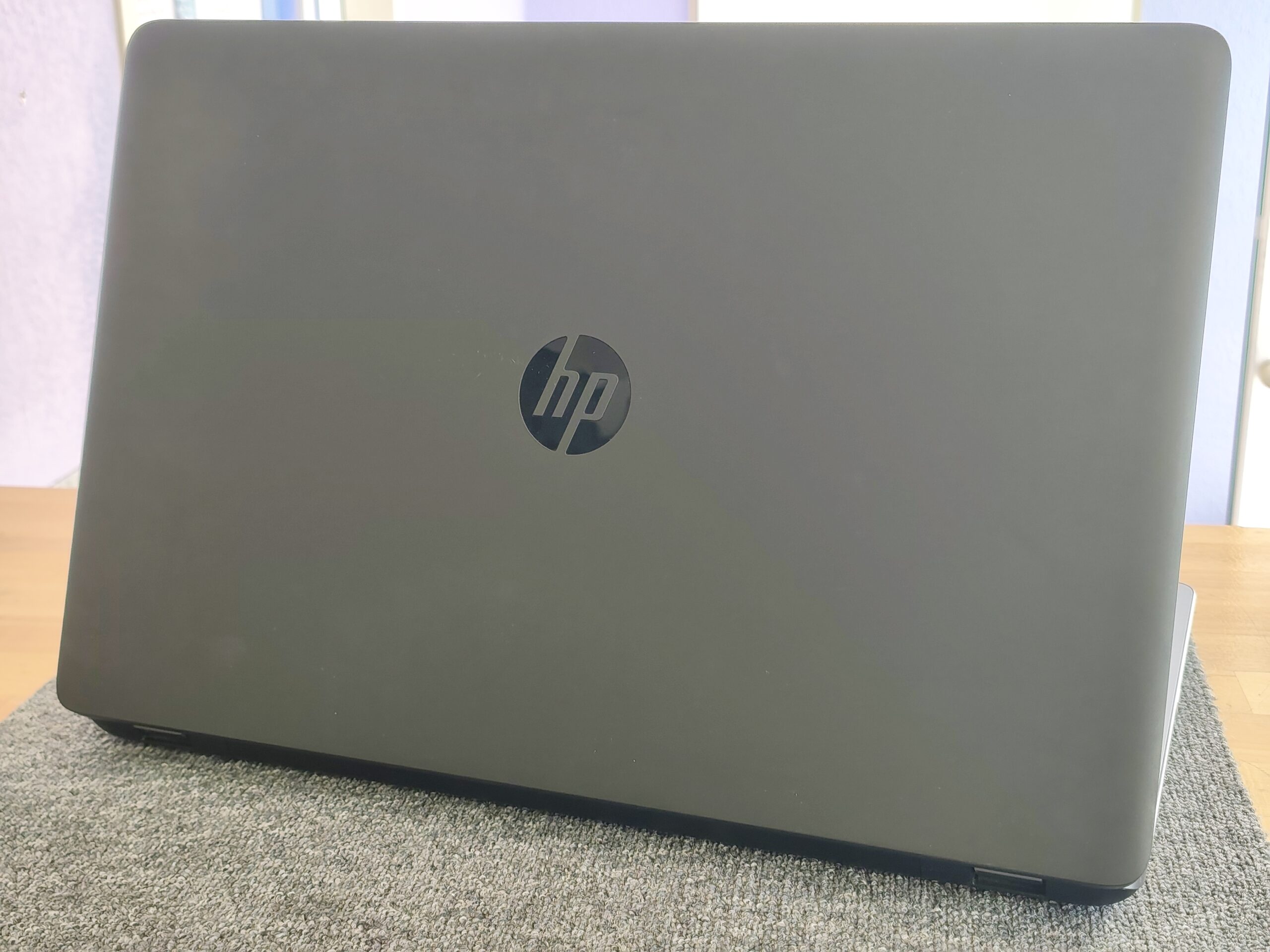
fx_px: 1688
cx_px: 635
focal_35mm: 46
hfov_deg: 41.2
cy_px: 476
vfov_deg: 31.5
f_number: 1.7
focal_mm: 6.07
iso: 200
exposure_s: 1/50
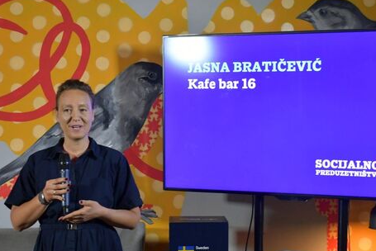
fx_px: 815
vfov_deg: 17.5
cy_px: 129
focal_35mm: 78
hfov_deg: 26.0
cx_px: 202
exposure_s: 1/50
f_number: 7.1
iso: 1600
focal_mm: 30
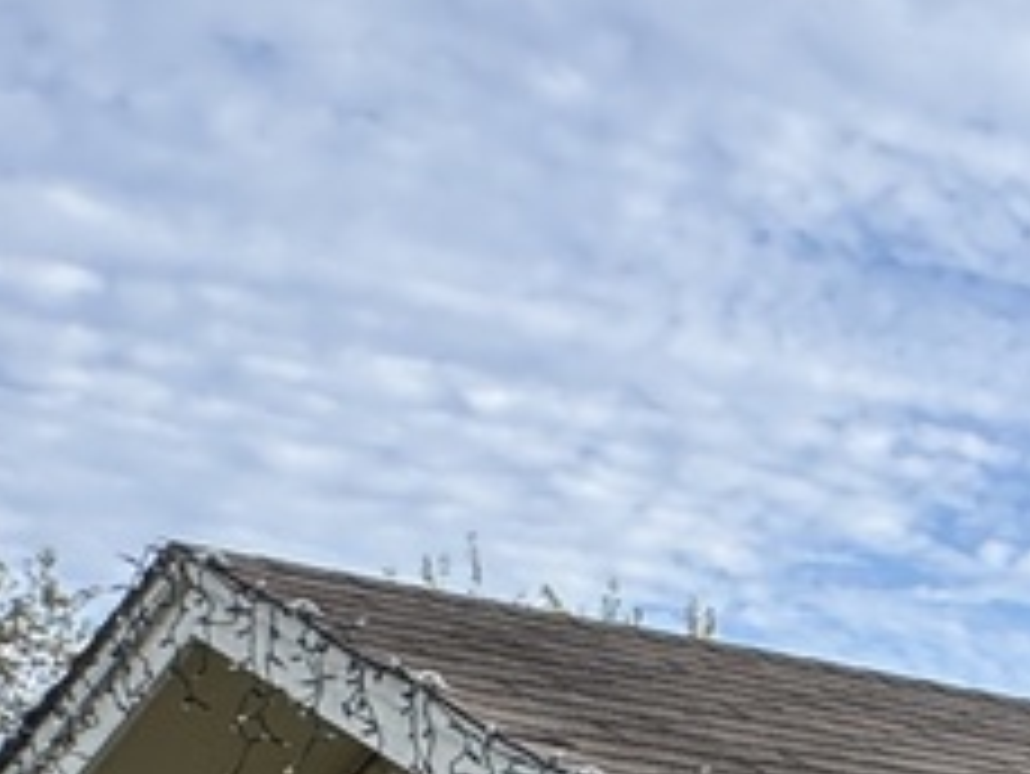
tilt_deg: +1.4
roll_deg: -0.4
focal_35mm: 88
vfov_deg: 15.5
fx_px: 2620
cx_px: 2280
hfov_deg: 15.5
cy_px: 1156
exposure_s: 1/605
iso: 40
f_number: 2.2
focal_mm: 2.22
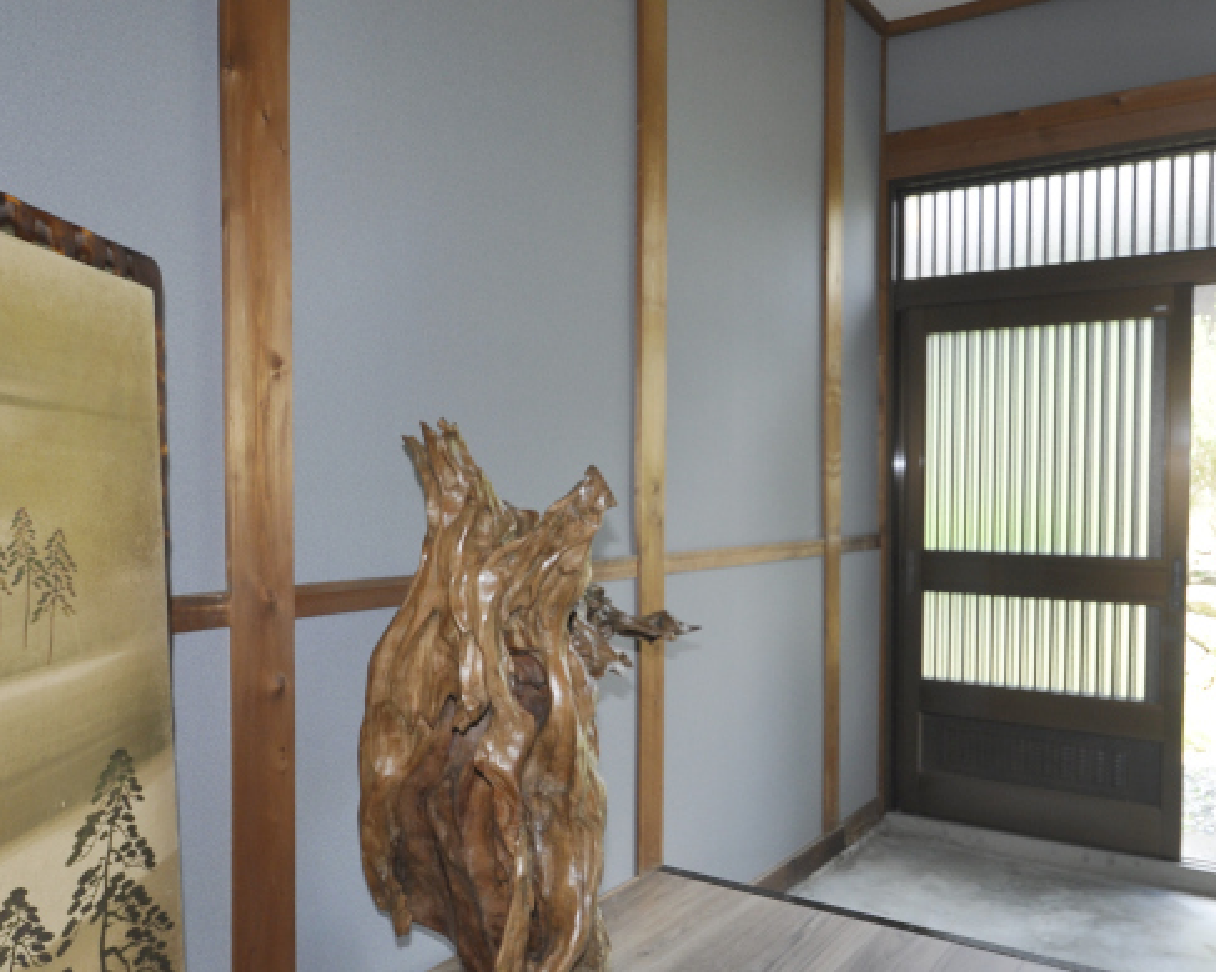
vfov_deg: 54.9
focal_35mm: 26
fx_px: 935
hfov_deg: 64.9
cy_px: 507
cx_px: 777
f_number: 5
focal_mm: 10
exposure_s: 1/100
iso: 400
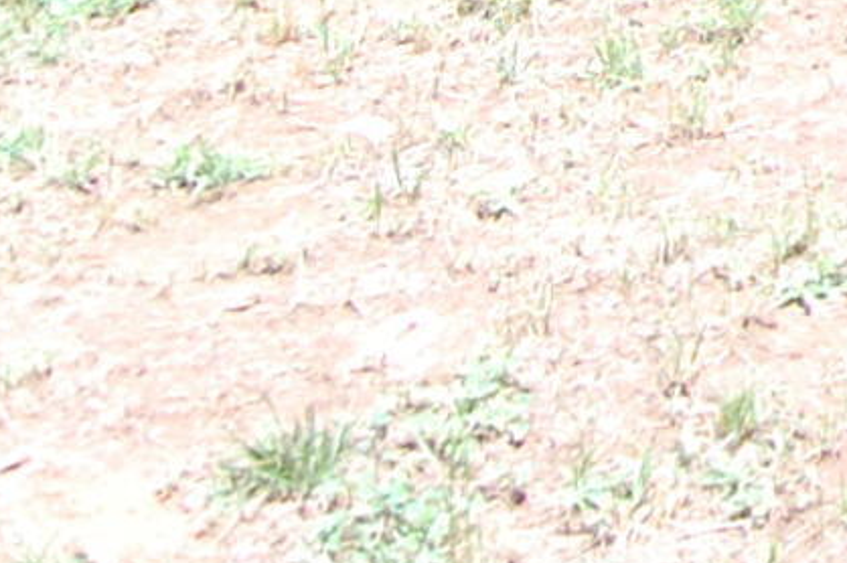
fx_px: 4561
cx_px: 2012
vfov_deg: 6.4
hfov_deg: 9.5
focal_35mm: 194
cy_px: -1229
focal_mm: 18
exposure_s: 1/125
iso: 200
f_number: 5.6
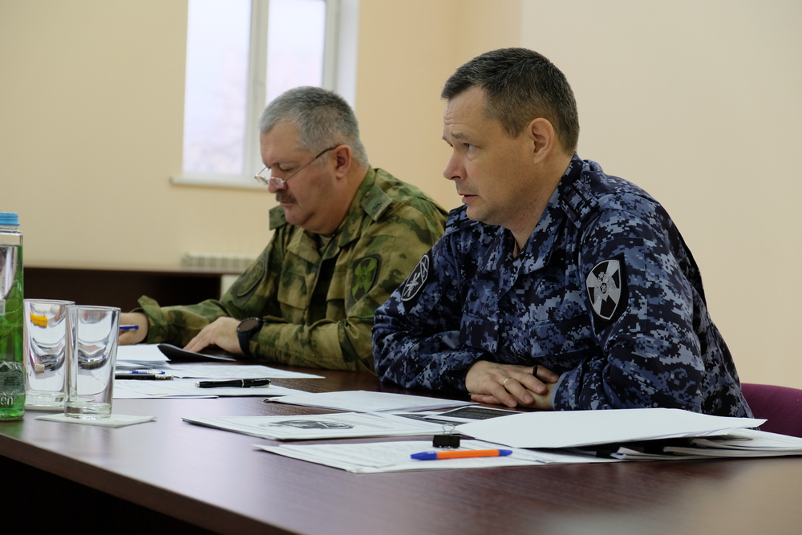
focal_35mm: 79
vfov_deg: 17.3
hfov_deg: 25.7
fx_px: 1760
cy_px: 268
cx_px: 401
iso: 800
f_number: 4
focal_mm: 52.7
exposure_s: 1/60
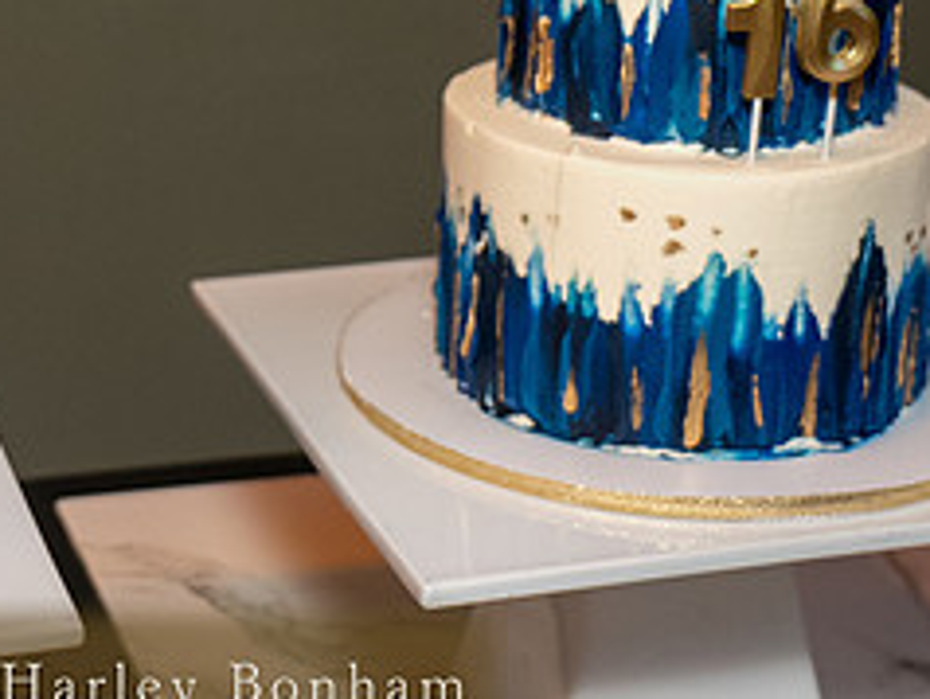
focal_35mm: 89
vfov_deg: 16.4
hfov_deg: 21.6
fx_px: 2394
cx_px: 141
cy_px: 96
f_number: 4
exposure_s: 1/160
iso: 3200
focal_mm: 38
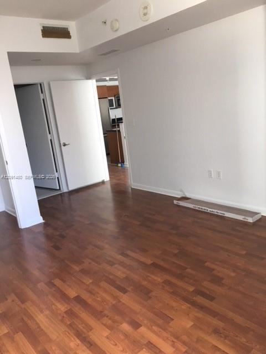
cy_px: 177
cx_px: 133
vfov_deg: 61.7
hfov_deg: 48.2
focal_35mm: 29
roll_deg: +5.9
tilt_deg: -13.3
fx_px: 297
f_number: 2.2
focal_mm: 4.15
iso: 64
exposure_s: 1/30
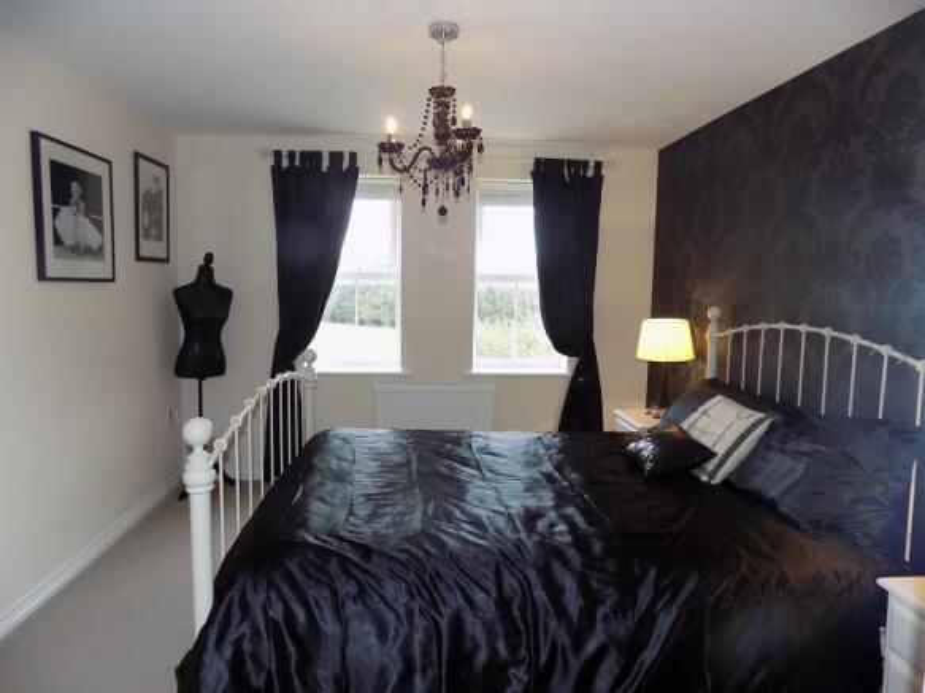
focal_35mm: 23
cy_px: 346
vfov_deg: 58.9
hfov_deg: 73.9
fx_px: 614
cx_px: 462
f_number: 3.1
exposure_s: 1/30
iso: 250
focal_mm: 4
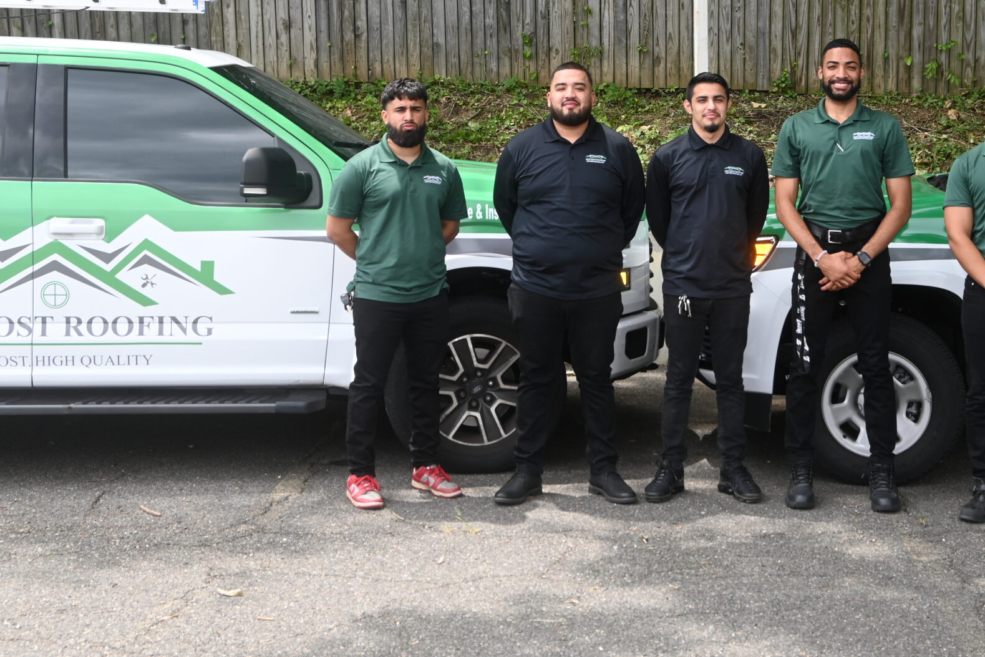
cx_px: 633
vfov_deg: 22.3
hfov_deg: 32.8
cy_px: 235
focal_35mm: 61
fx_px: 1664
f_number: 5
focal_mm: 25
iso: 100
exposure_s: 1/200
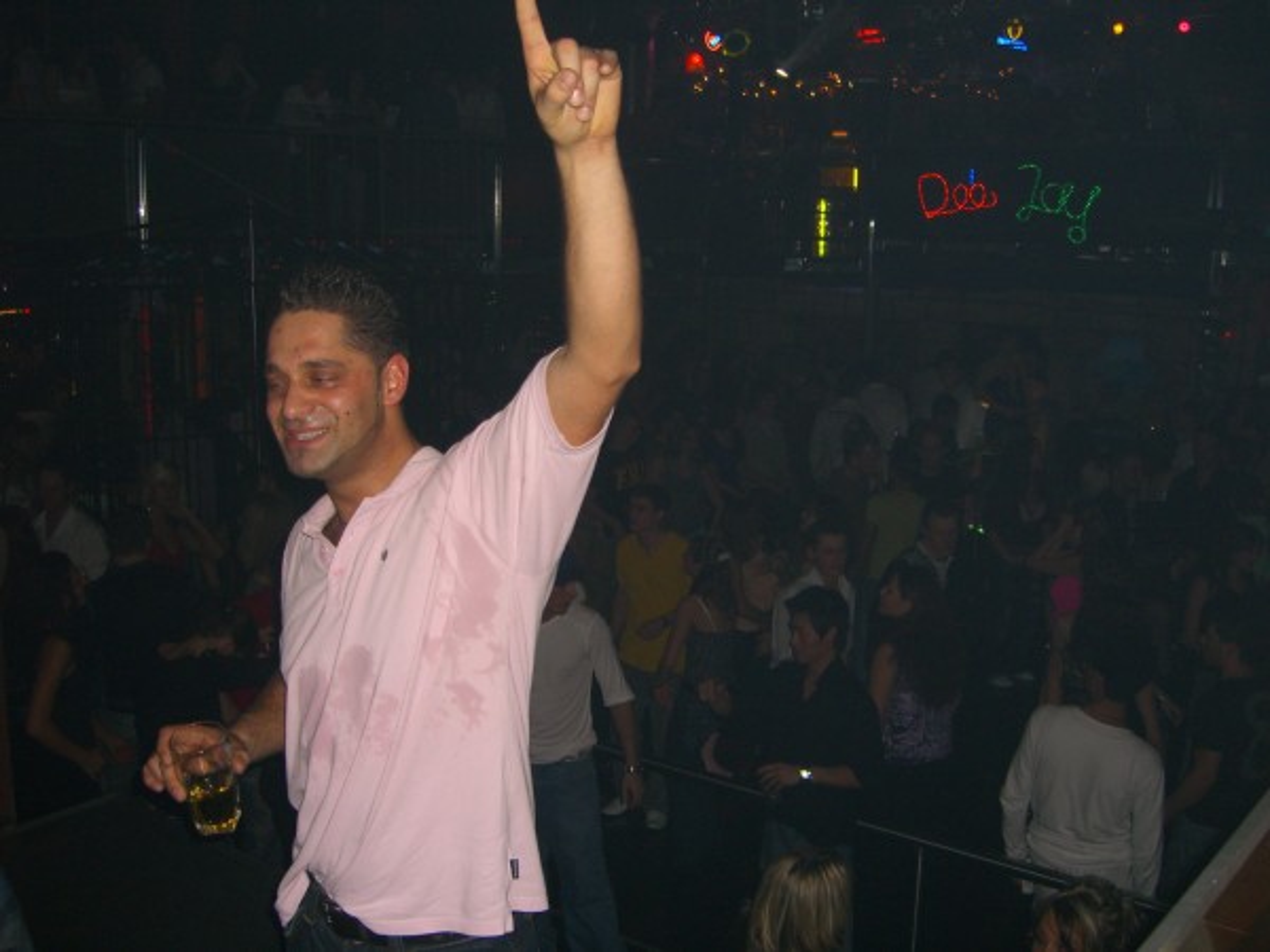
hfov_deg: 49.0
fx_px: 1394
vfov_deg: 37.7
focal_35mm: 38
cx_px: 635
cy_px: 476
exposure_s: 1/60
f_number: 2.8
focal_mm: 7.9
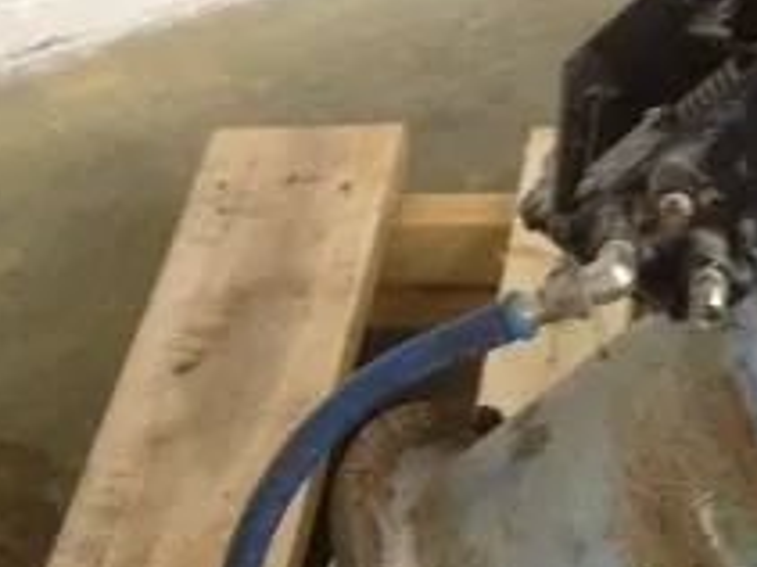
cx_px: 890
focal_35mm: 106
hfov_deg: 17.7
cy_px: 535
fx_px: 2317
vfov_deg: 13.8
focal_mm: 4.28
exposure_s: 1/20
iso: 250
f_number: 2.4
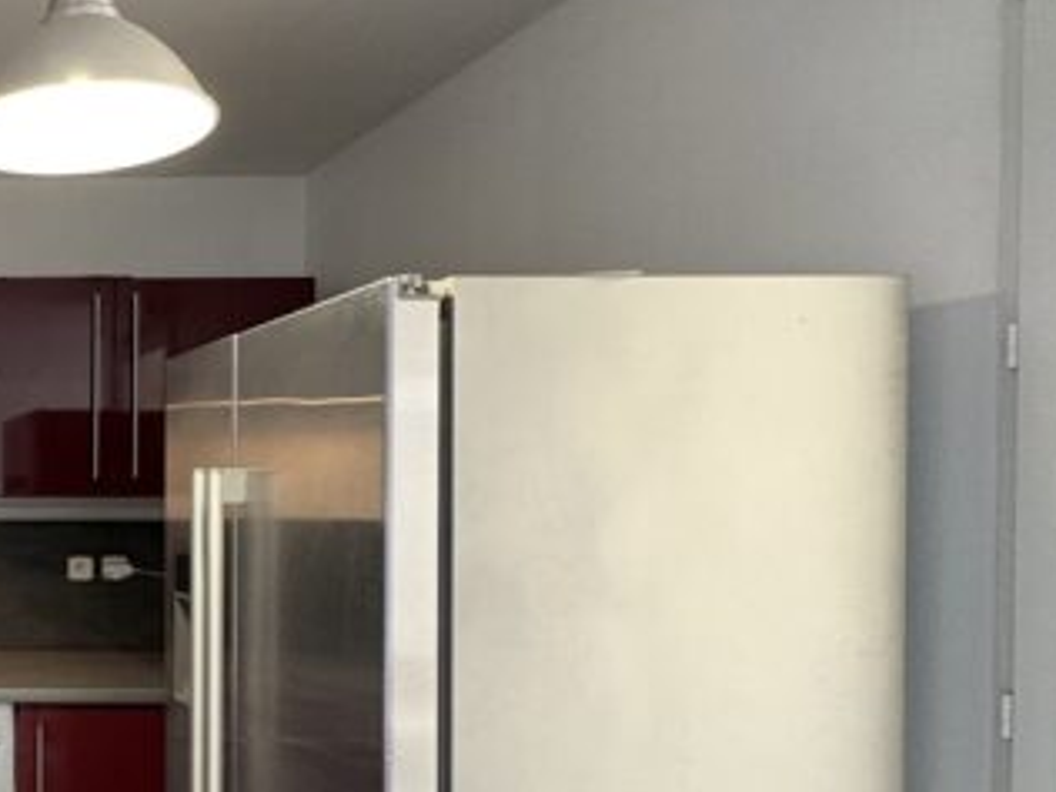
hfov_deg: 40.1
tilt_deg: +0.5
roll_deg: +0.3
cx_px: -180
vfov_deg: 41.5
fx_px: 1037
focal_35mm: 34
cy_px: 501
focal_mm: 2.22
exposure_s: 1/50
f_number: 2.2
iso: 500
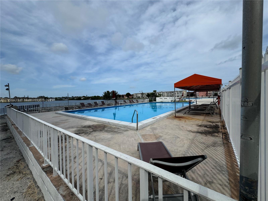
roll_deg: +1.1
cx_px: 134
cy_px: 100
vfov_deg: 85.7
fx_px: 108
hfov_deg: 102.1
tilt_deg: -1.8
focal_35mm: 14
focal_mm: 2.22
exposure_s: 1/3906
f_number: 2.2
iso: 50
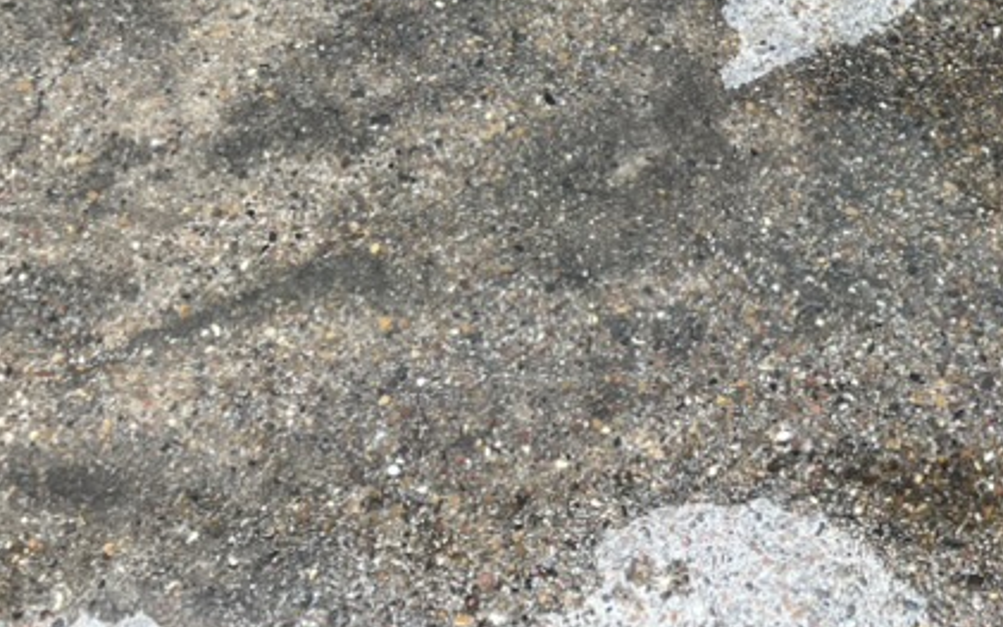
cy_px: -229
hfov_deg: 30.3
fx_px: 1831
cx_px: 715
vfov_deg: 17.9
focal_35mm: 67
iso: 40
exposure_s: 1/122
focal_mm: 5.1
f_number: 1.6
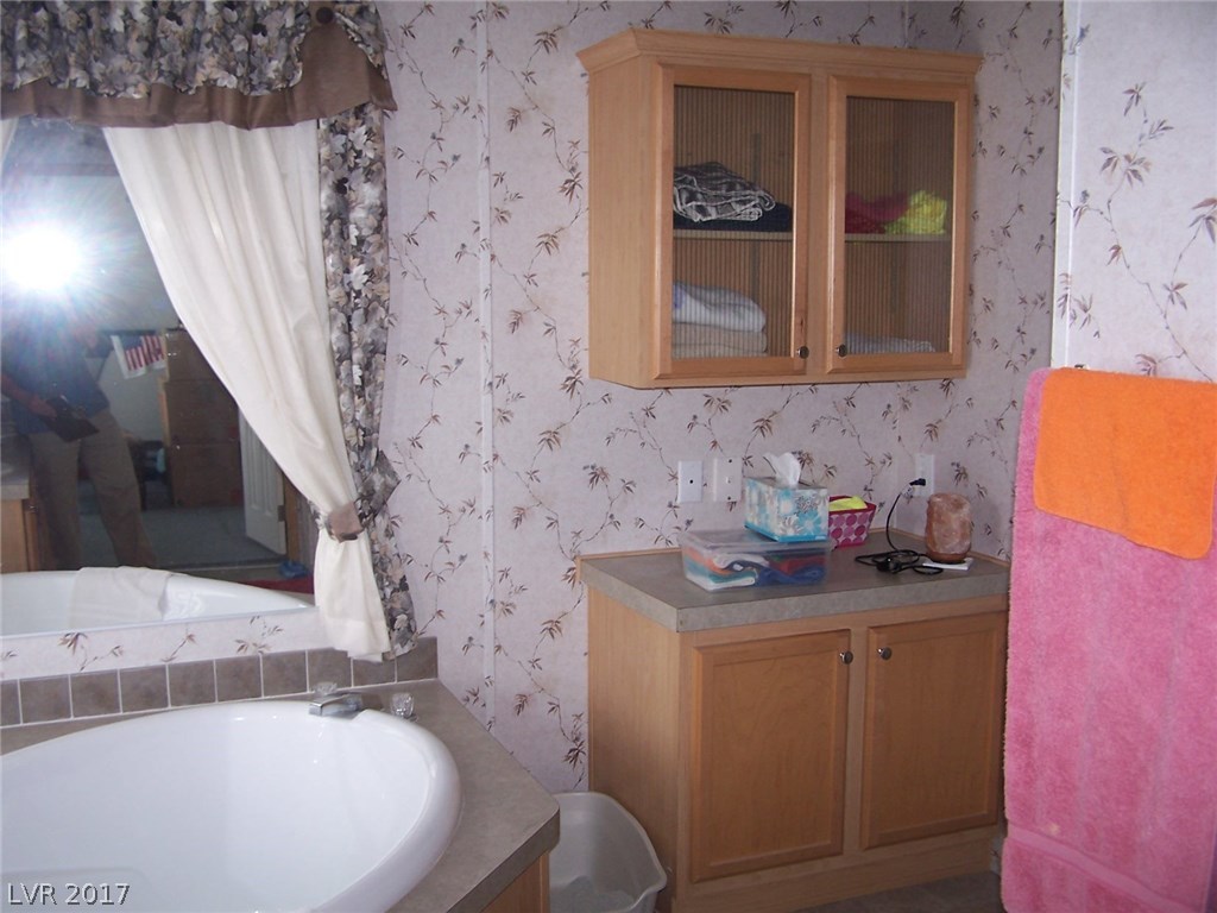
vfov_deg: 37.7
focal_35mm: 38
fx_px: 1336
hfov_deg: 49.0
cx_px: 608
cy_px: 456
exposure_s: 1/60
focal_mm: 6.3
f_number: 2.8
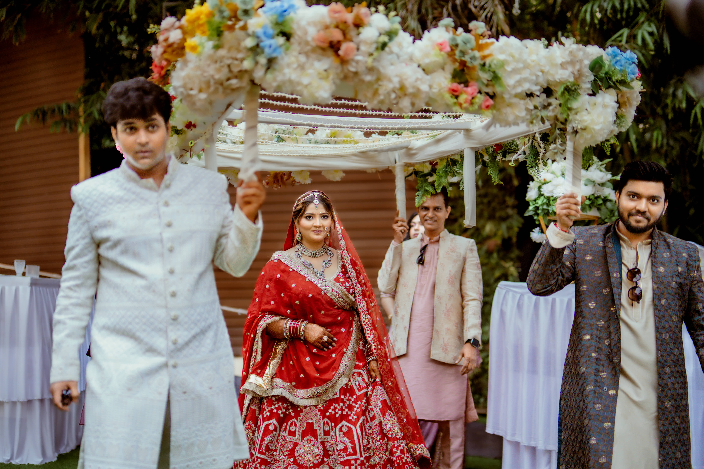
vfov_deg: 27.0
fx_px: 978
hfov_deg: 39.6
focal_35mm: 50
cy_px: 234
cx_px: 352
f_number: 1.4
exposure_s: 1/200
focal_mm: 50
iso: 1000
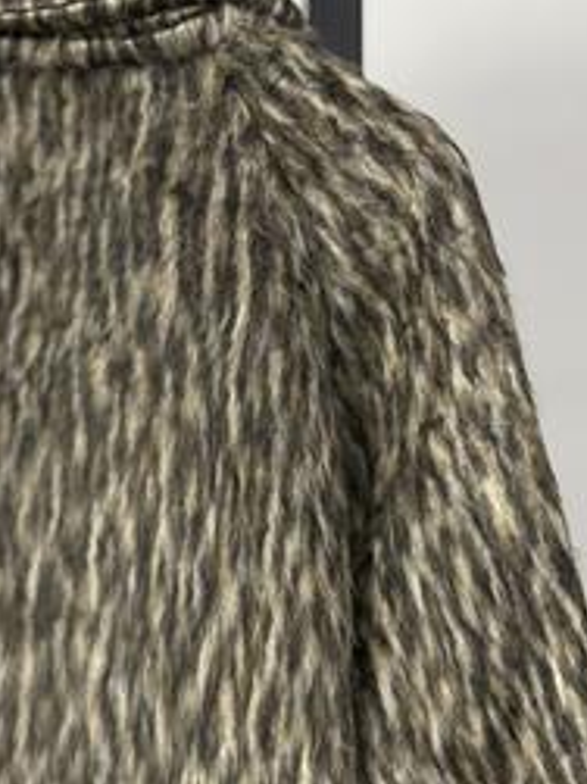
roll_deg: +0.3
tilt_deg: -7.2
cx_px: 222
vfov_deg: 24.6
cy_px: 539
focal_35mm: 79
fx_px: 1788
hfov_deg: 18.6
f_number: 1.78
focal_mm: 6.86
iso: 160
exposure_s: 1/100
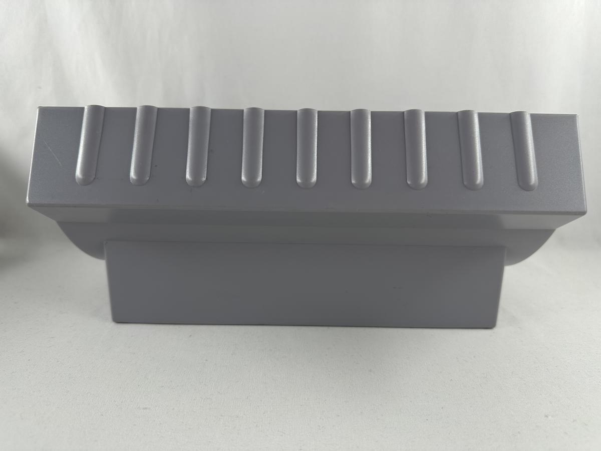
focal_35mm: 24
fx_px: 417
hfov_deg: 71.6
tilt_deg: -14.1
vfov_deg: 56.8
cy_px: 226
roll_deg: -1.4
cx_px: 300
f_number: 1.78
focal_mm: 6.86
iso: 64
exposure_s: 1/190
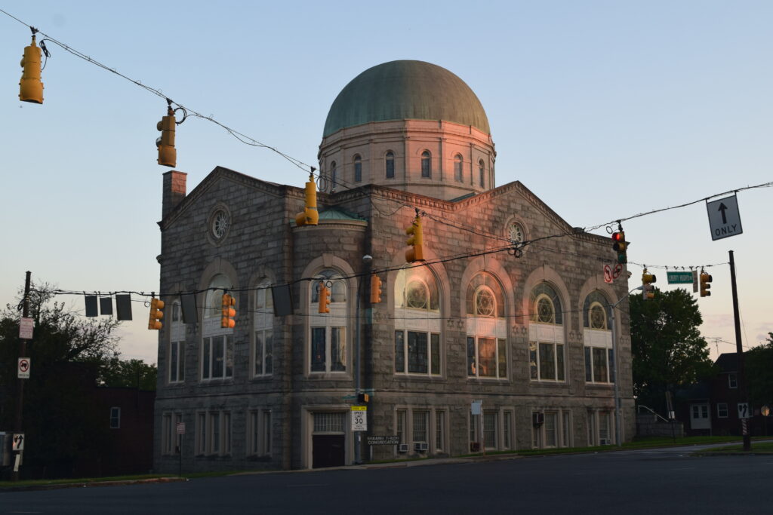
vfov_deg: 29.0
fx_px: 999
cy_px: 258
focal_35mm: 46
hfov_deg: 42.3
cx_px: 386
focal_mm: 31
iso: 400
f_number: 9
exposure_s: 1/100
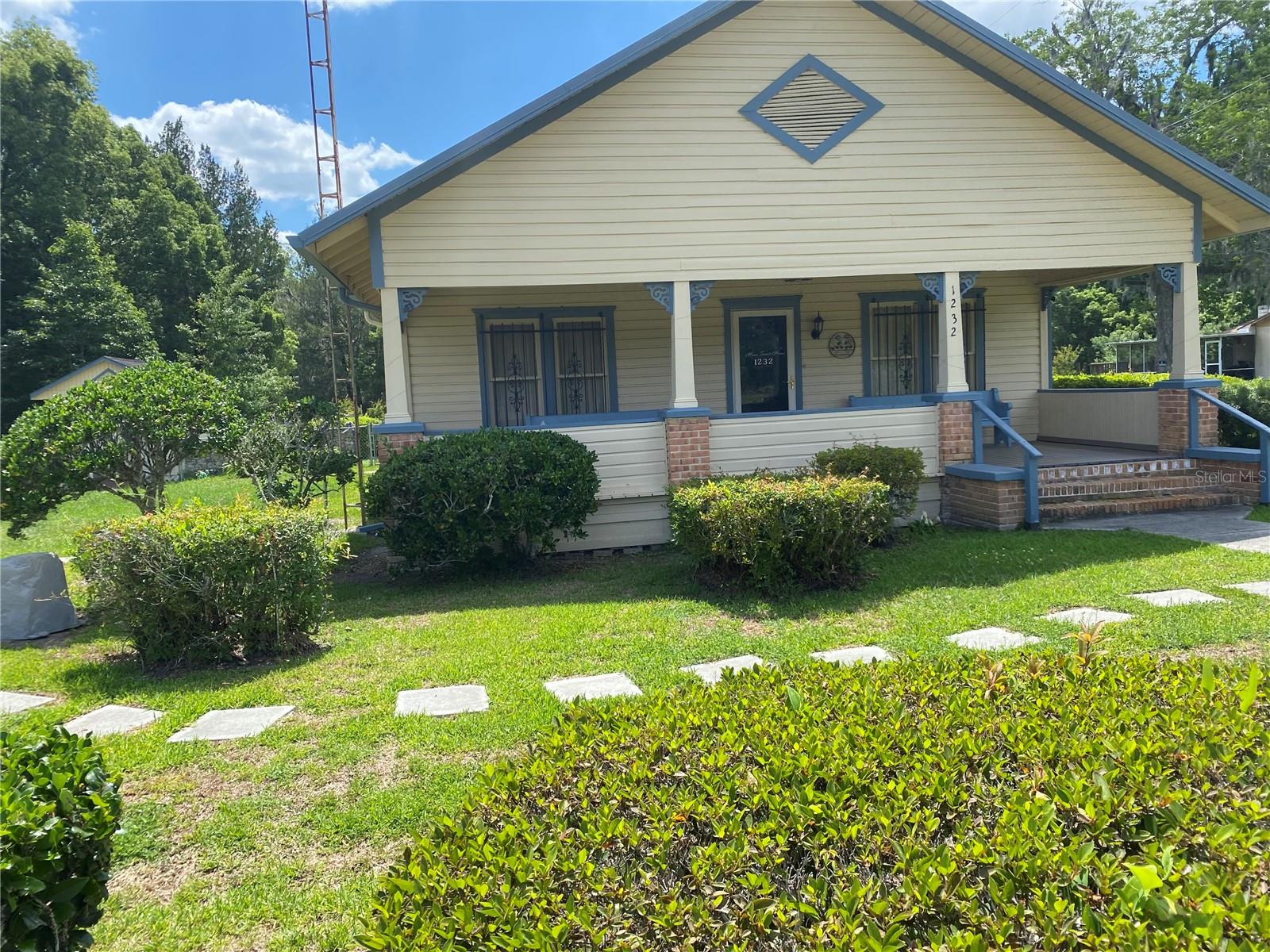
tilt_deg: -4.6
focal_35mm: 26
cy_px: 476
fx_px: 954
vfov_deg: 53.1
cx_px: 635
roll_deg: +2.7
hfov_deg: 67.3
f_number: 1.8
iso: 32
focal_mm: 4.25
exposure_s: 1/1258
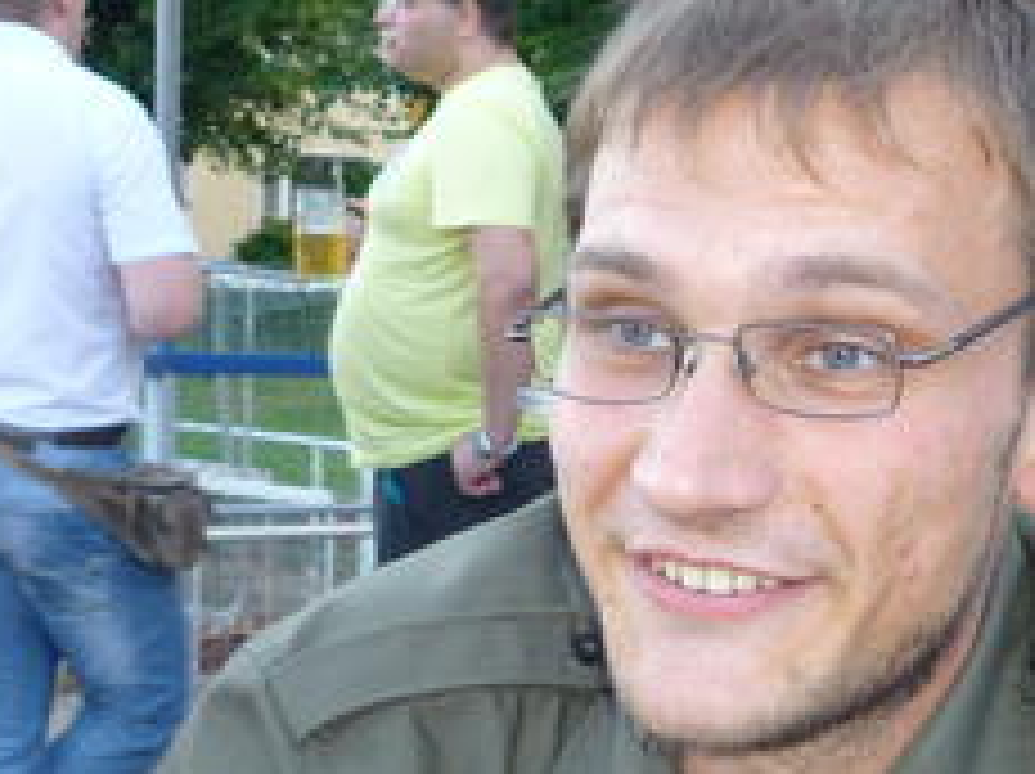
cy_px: 684
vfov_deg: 15.9
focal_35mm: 92
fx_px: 2748
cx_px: 950
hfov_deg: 20.8
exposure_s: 1/30
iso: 100
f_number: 2.8
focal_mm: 5.5
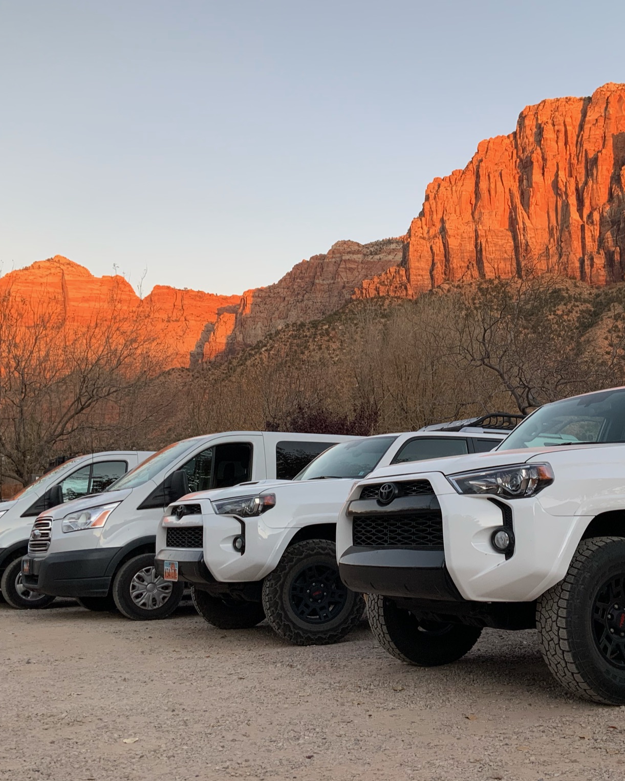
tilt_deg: +7.0
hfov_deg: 38.7
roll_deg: +2.4
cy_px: 390
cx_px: 414
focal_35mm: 38
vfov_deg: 47.9
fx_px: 879
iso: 32
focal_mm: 3
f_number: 1.8
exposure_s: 1/120
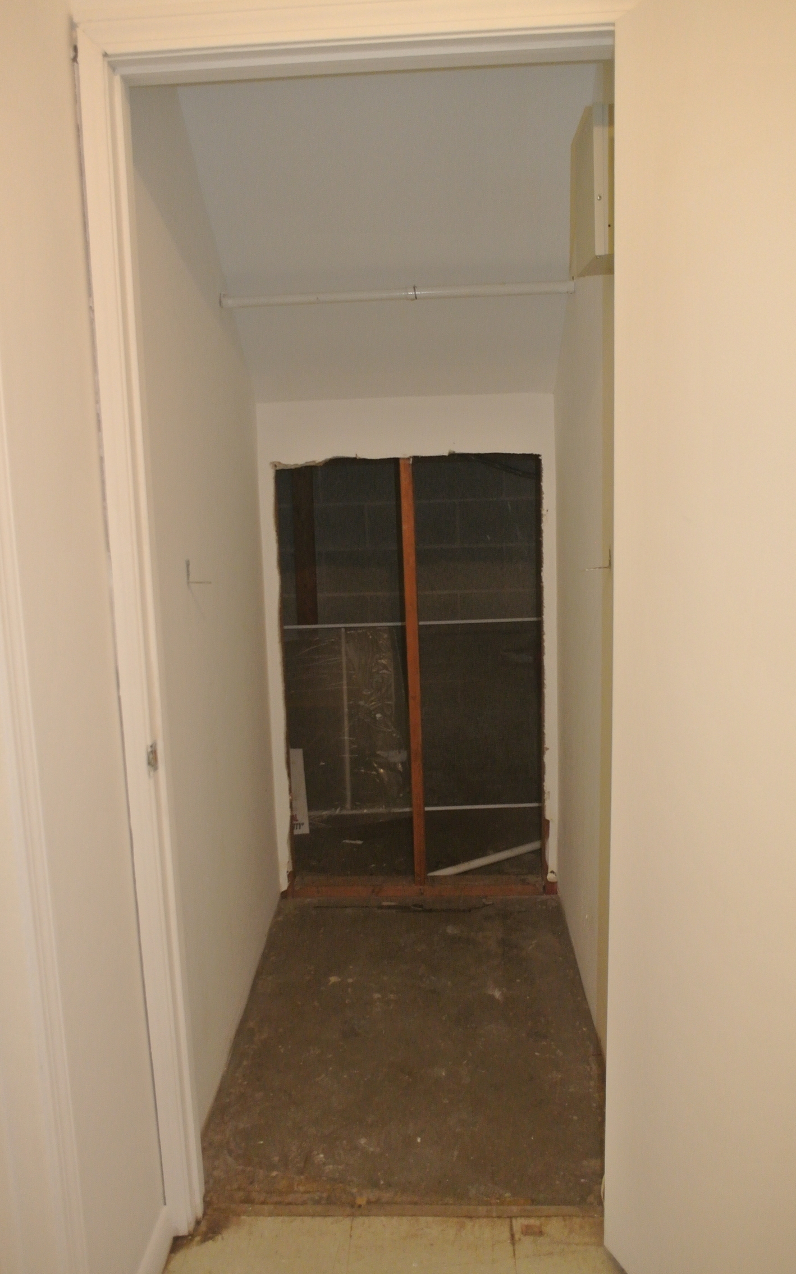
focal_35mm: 28
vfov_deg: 66.5
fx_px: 972
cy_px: 640
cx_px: 371
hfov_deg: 44.5
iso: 640
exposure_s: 1/60
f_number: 2.8
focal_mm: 10
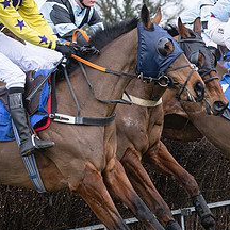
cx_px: 251
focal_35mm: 252
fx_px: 1894
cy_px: 91
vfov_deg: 6.9
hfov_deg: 6.9
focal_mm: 70
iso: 400
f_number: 4
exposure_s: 1/1000
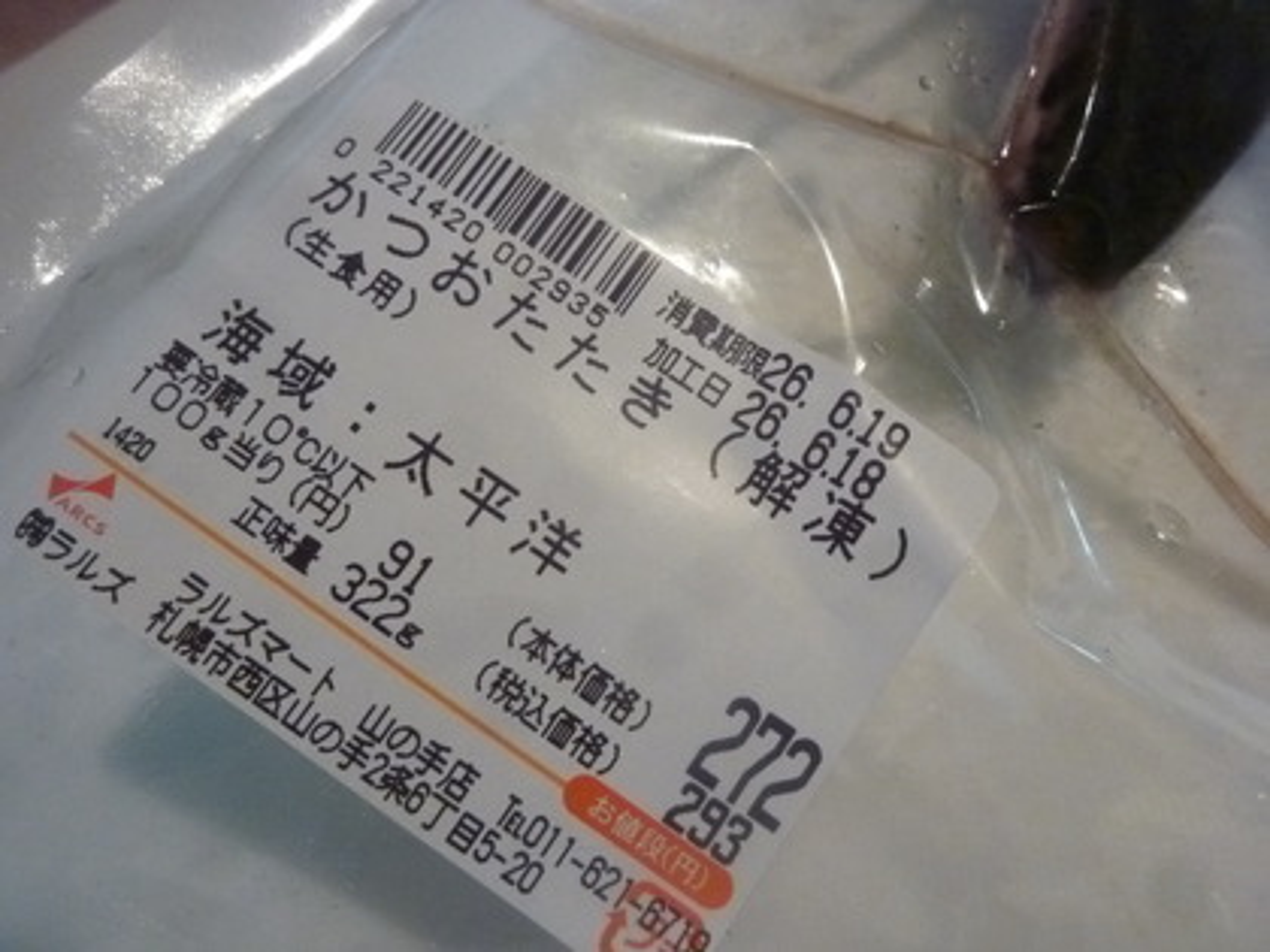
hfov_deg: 69.4
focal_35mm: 25
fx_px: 917
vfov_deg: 54.9
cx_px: 635
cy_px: 476
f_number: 3.3
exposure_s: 1/60
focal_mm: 4.5
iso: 800
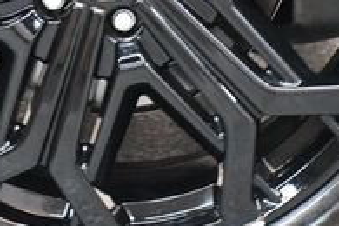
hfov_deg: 9.9
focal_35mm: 207
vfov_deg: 6.6
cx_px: 129
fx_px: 1949
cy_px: -33
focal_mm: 42
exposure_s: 1/60
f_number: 4.5
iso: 8000
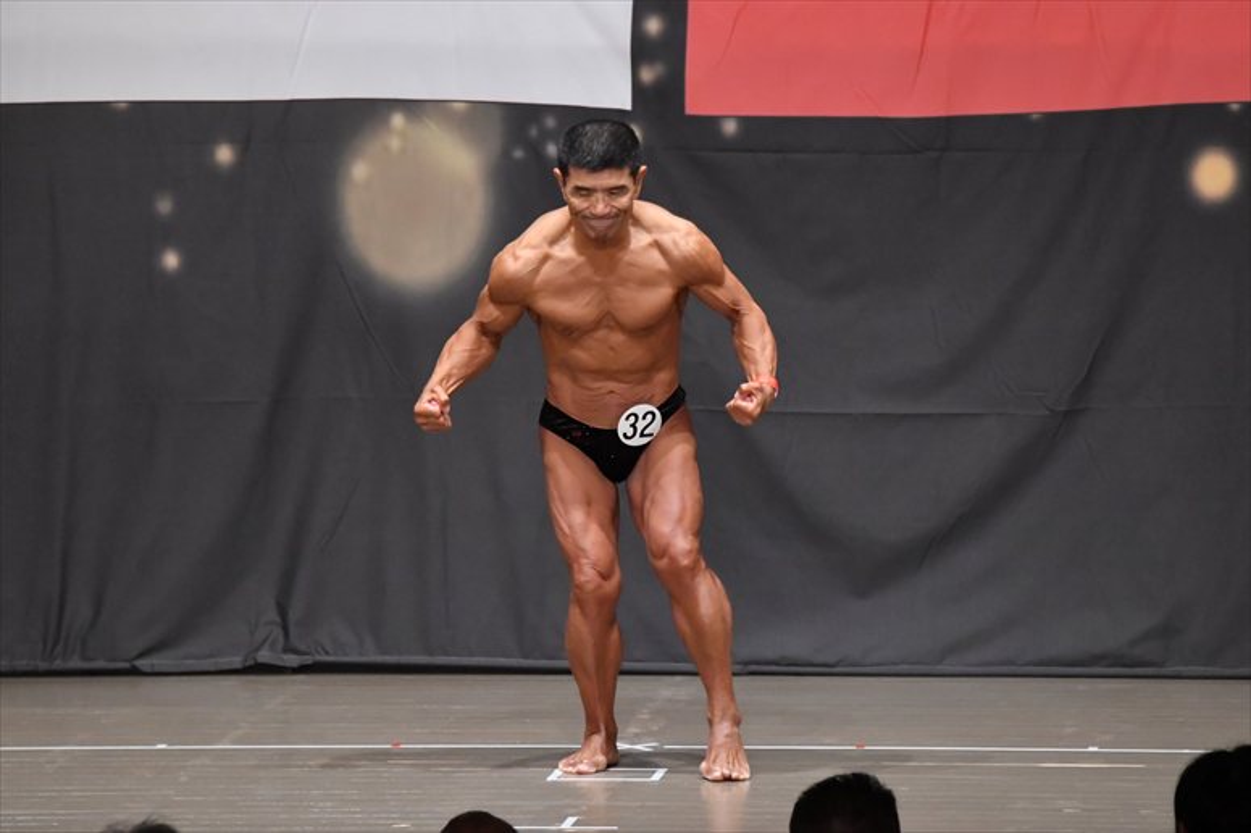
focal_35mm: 255
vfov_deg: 5.4
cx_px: 626
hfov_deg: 8.1
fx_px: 8857
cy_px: 416
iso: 6400
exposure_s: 1/400
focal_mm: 170
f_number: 5.6
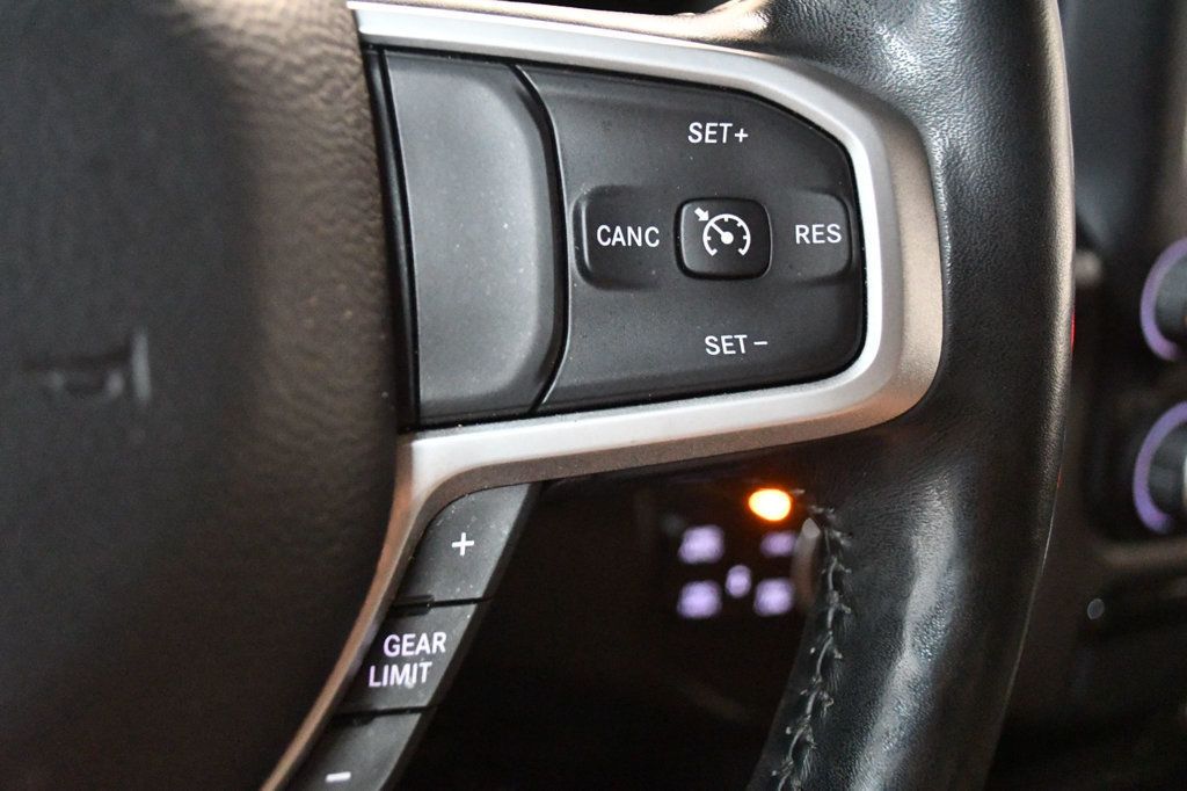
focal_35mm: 39
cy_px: 396
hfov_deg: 49.6
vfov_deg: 34.2
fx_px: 1285
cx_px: 594
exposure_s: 1/50
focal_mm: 26
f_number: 4.2
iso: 12800
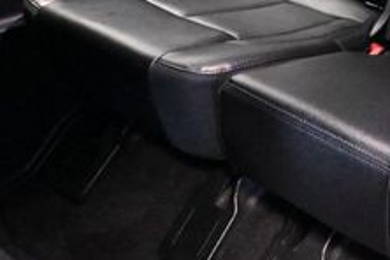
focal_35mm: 73
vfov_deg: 17.4
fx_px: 796
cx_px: 560
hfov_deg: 23.1
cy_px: -77
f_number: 3.5
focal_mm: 17
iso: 12800
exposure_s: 1/13
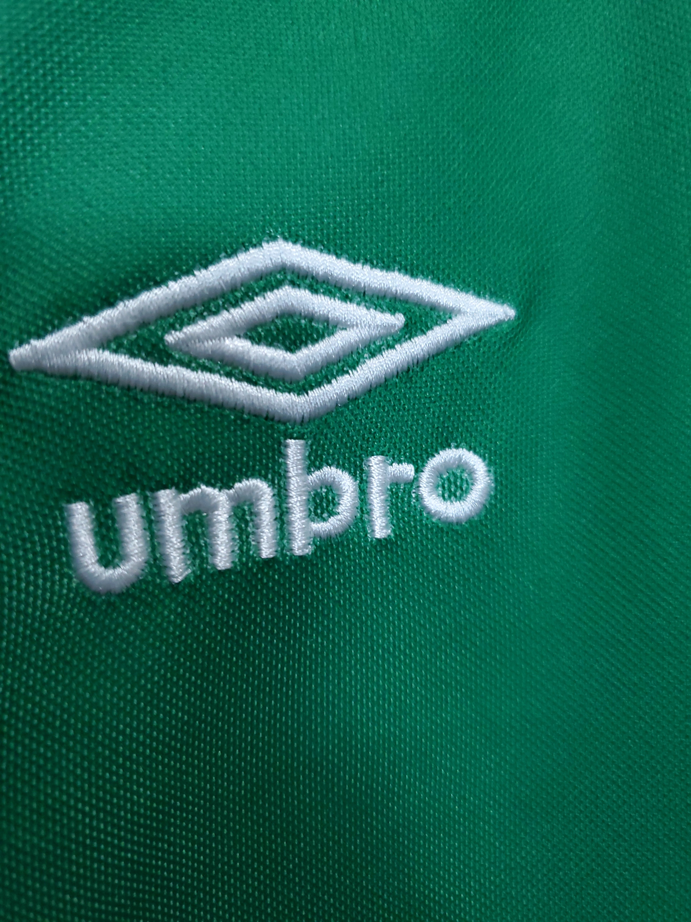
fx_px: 692
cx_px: 346
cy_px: 461
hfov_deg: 53.1
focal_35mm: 26
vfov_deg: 67.3
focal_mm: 4.3
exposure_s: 1/30
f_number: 1.5
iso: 200
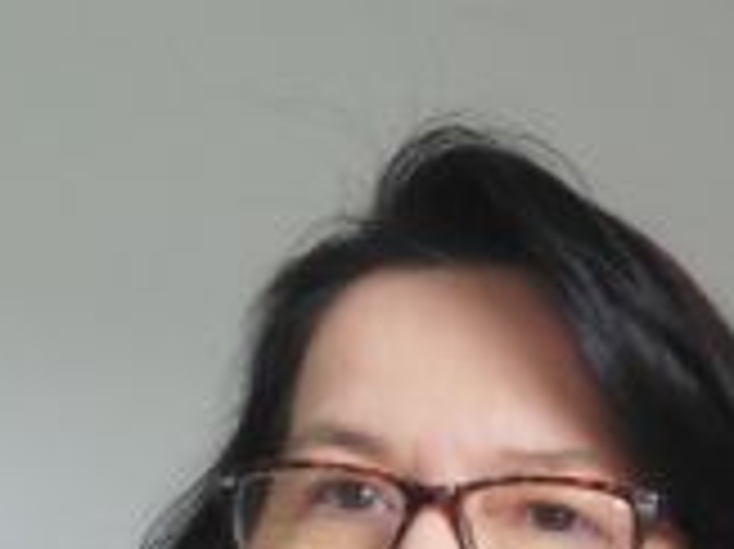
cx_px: 603
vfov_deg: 19.5
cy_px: 616
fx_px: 1526
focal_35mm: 72
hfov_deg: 26.5
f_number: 2
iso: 64
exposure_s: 1/60
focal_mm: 3.89
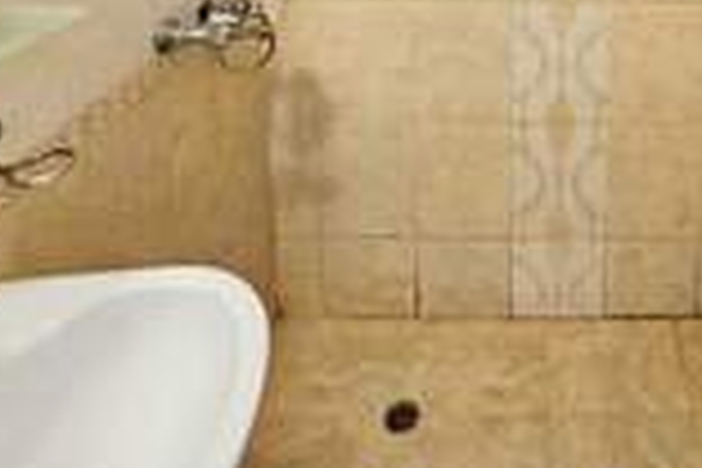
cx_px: 567
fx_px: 643
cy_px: -119
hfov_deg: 53.2
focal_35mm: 33
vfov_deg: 31.9
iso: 400
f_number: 2.2
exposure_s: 1/33.3
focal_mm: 1.7
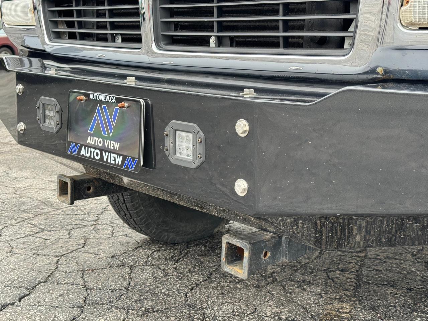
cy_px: 160
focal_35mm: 48
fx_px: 593
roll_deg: -2.1
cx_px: 214
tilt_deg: -10.7
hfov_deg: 39.7
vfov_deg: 30.3
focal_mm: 6.76
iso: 64
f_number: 1.78
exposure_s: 1/169
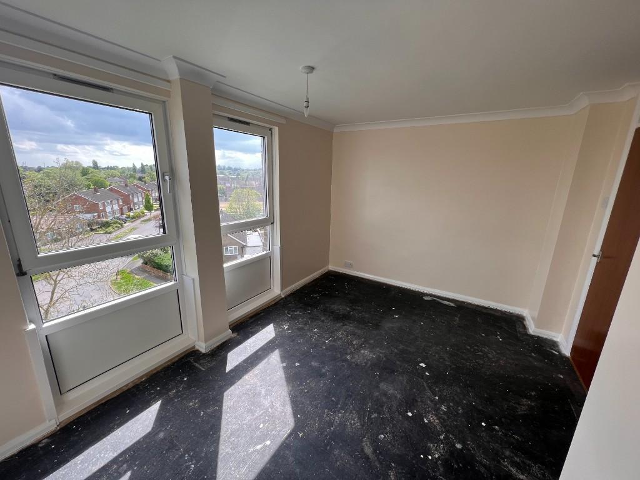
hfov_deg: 106.2
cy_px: 240
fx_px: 240
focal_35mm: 13
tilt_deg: -14.9
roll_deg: -0.3
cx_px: 320
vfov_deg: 89.9
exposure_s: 1/273
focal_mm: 1.57
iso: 32
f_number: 1.8
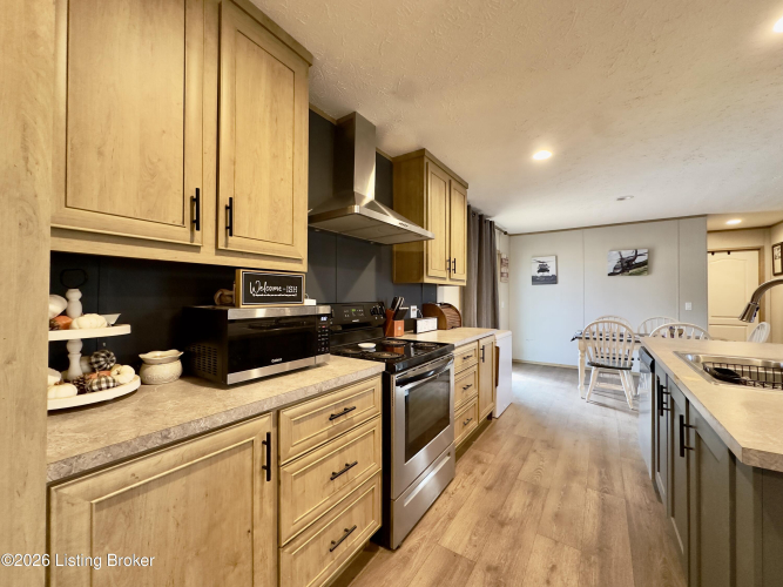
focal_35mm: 14
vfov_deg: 85.7
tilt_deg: +0.0
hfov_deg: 102.1
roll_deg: -0.5
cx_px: 392
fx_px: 317
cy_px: 294
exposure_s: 1/60
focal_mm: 2.22
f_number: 2.2
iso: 320
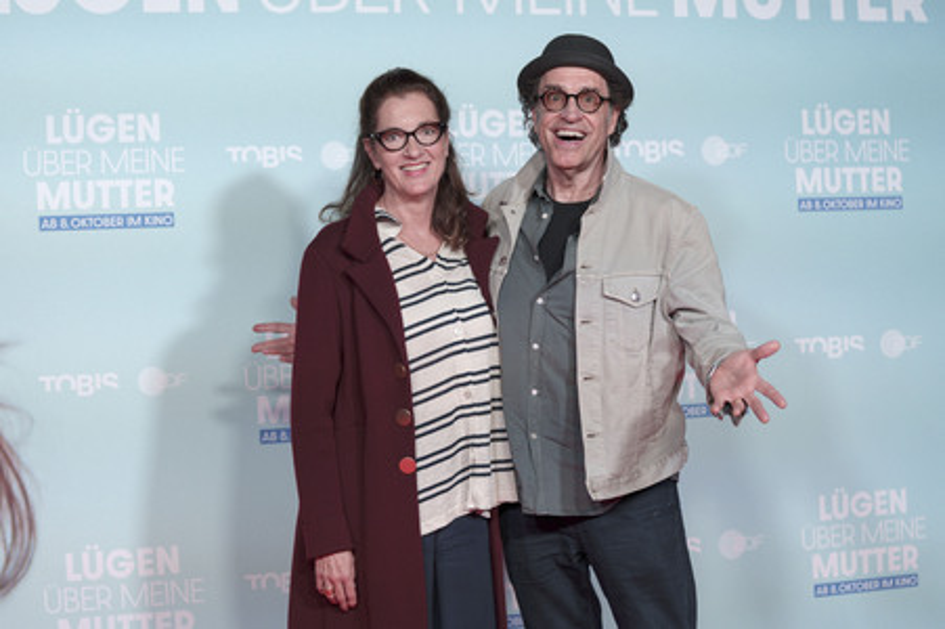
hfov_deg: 28.9
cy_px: 314
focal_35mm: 70
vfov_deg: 19.4
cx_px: 472
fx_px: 1836
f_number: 2.8
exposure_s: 1/250
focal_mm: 70
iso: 500
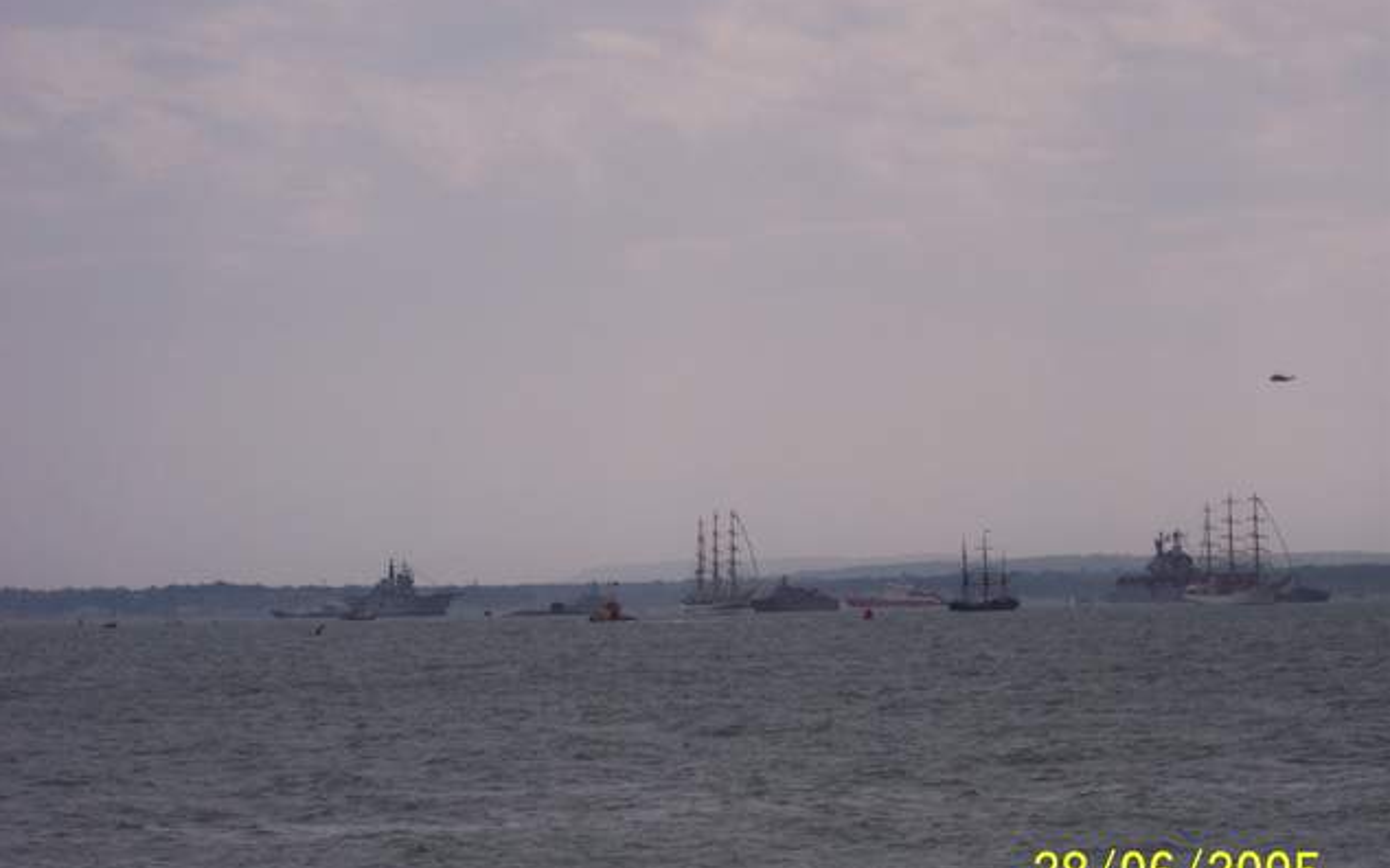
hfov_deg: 17.1
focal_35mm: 122
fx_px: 4621
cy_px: 480
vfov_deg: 10.7
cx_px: 695
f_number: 8
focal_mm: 24
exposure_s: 1/700
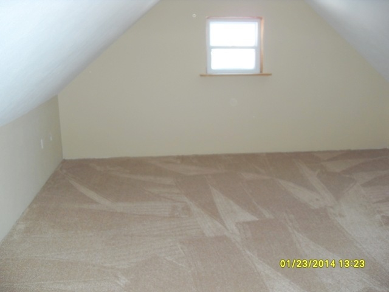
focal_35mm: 34
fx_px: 382
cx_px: 194
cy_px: 146
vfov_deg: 41.8
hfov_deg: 54.0
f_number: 2.8
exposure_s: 1/45
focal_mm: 6.3
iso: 100
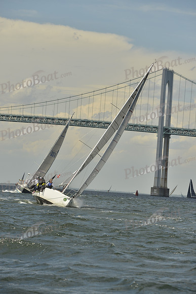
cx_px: 98
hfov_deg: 9.2
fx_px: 1224
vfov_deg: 13.7
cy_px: 147
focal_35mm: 150
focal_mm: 150
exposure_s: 1/1600
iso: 280
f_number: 9
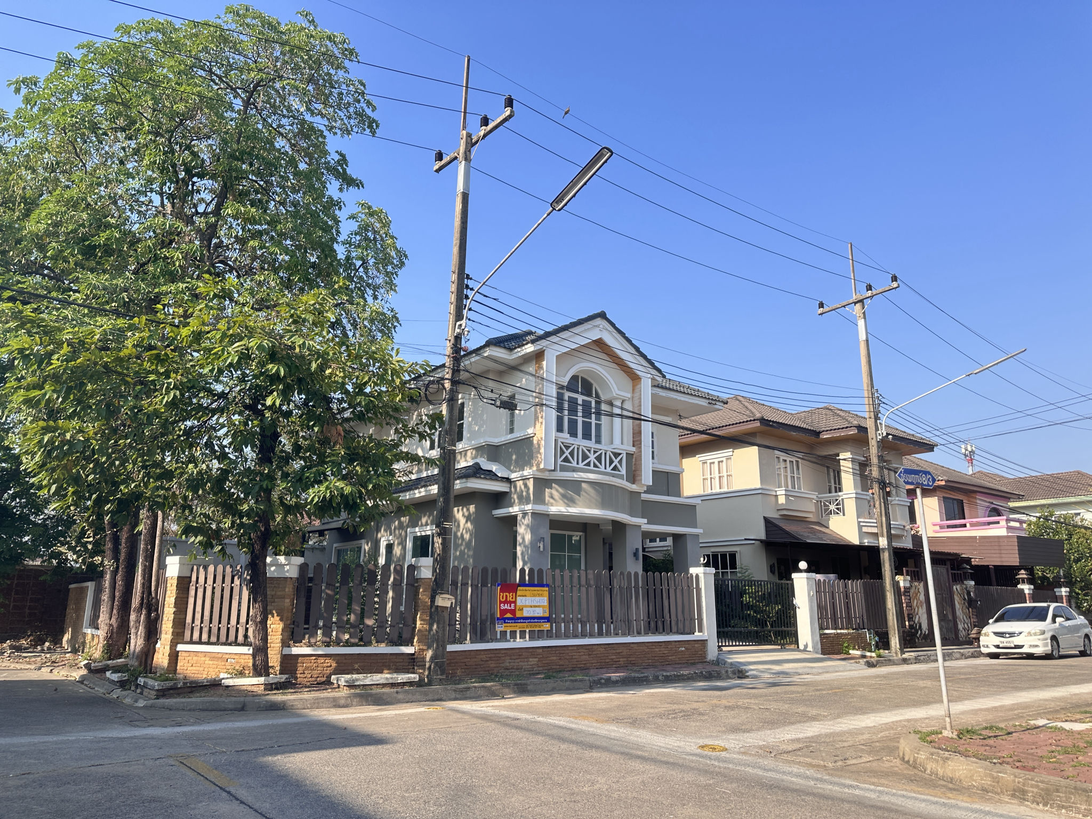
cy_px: 410
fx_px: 757
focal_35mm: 24
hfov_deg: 71.6
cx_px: 546
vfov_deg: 56.8
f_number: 1.78
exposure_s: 1/1751
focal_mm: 6.86
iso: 80
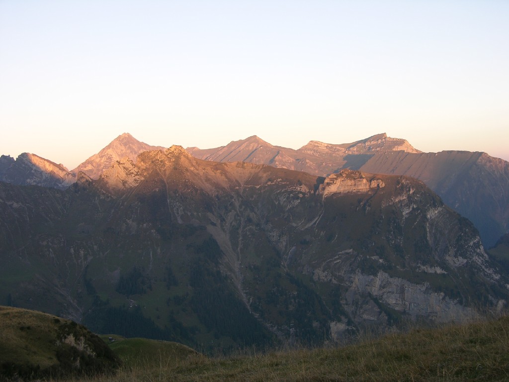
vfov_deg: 29.1
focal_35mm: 50
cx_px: 254
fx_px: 735
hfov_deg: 38.2
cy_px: 191
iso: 50
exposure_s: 1/66
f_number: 3.8
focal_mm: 12.7
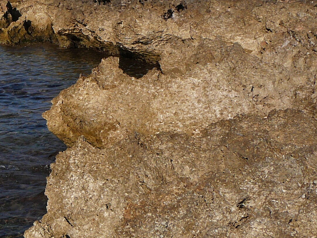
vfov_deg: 18.9
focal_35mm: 78
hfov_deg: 23.7
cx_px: -15
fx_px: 714
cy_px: 87
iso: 80
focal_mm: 5.2
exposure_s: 1/640
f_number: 5
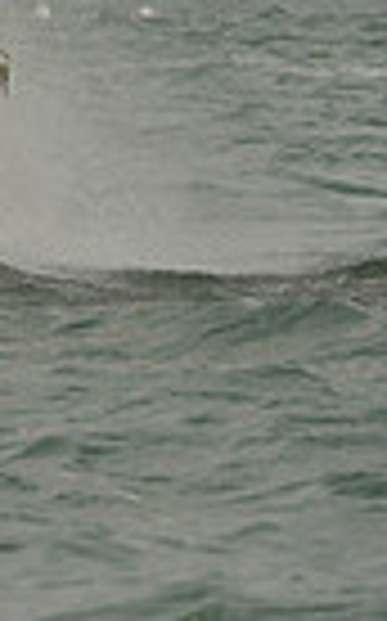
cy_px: -110
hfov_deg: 1.5
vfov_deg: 2.4
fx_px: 14543
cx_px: -864
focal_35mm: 860
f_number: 8
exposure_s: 1/1250
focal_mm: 200
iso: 280
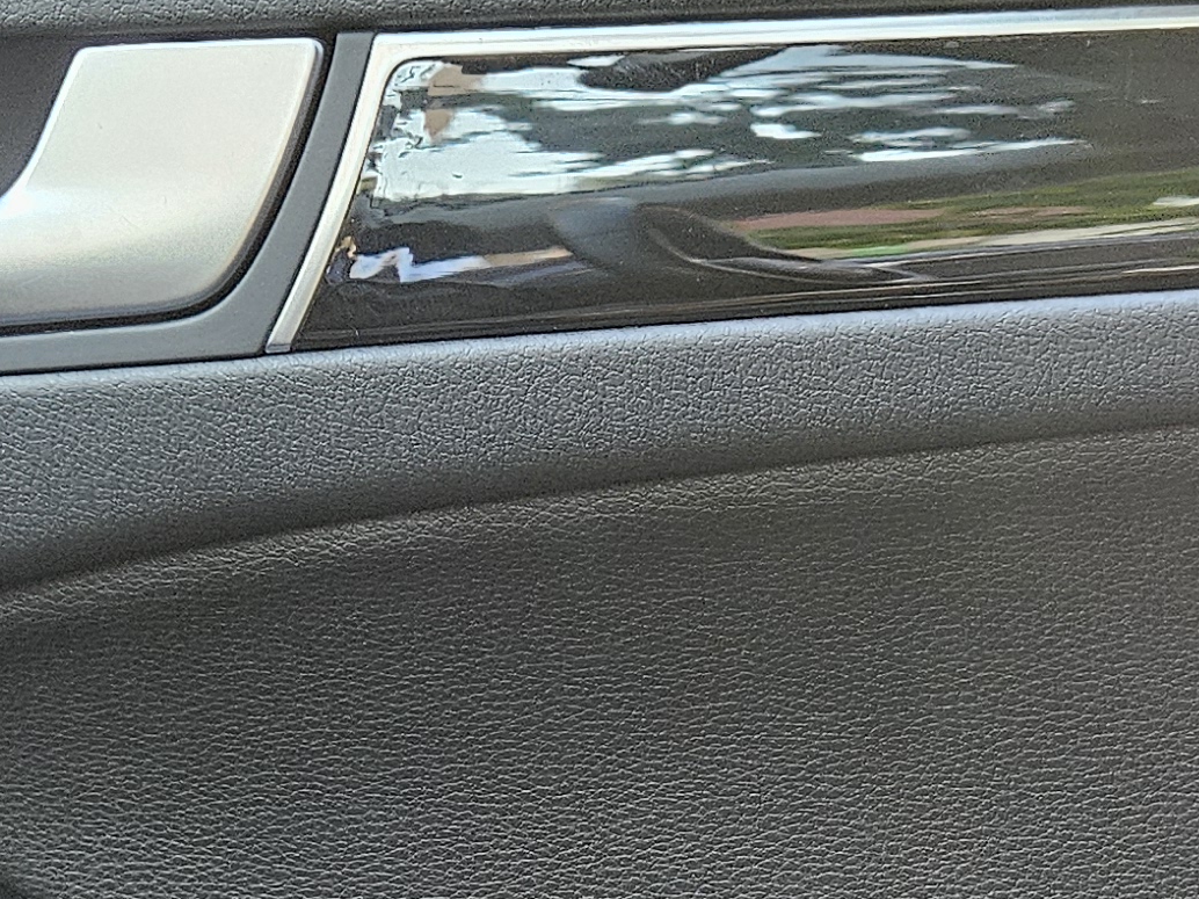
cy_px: 1021
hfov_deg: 21.9
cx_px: 871
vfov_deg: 16.1
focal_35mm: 89
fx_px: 3082
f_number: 1.8
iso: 640
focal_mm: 5.4
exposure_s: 1/170
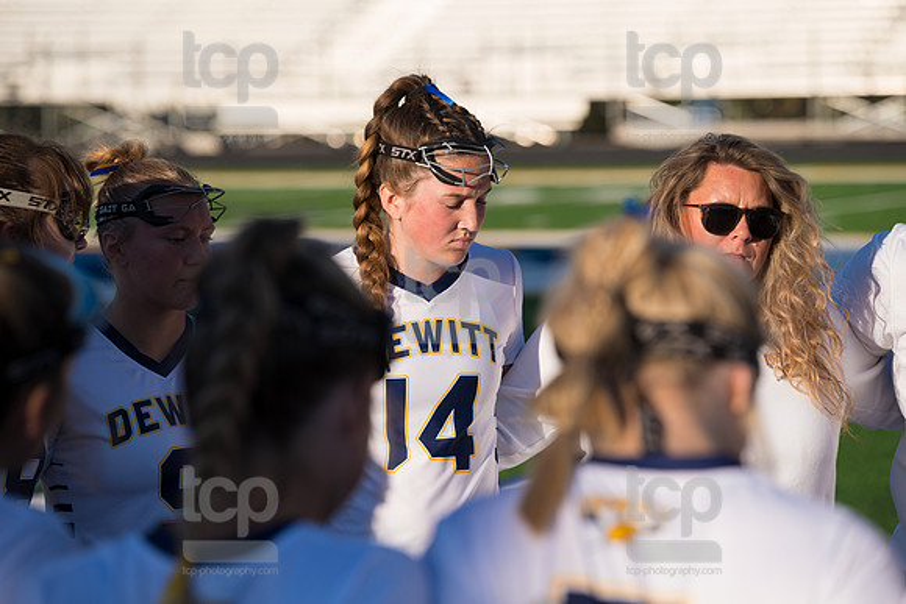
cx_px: 453
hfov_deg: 10.3
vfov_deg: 6.9
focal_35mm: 200
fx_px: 5034
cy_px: 302
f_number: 5.6
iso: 250
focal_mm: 200
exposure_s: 1/1250
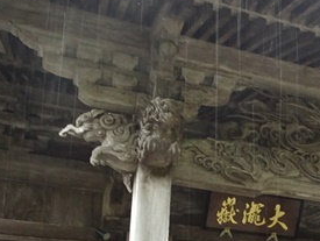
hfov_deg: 29.4
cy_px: 279
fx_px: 565
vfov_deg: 22.4
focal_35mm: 61
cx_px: 326
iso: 400
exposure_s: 1/30
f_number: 3.5
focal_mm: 4.1
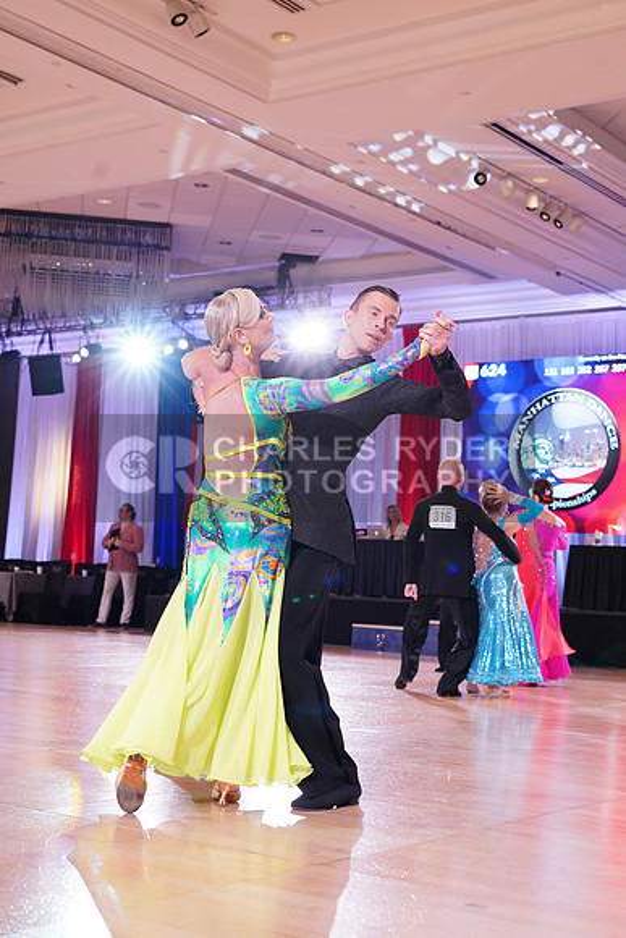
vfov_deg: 38.2
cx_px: 313
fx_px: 1355
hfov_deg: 26.0
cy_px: 469
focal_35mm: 52
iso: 1250
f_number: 5
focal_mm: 52
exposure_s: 1/125
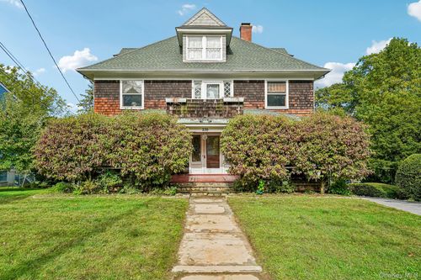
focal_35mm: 23
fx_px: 269
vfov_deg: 55.1
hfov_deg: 76.1
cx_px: 210
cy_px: 140
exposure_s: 1/200
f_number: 8
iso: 125
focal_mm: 23
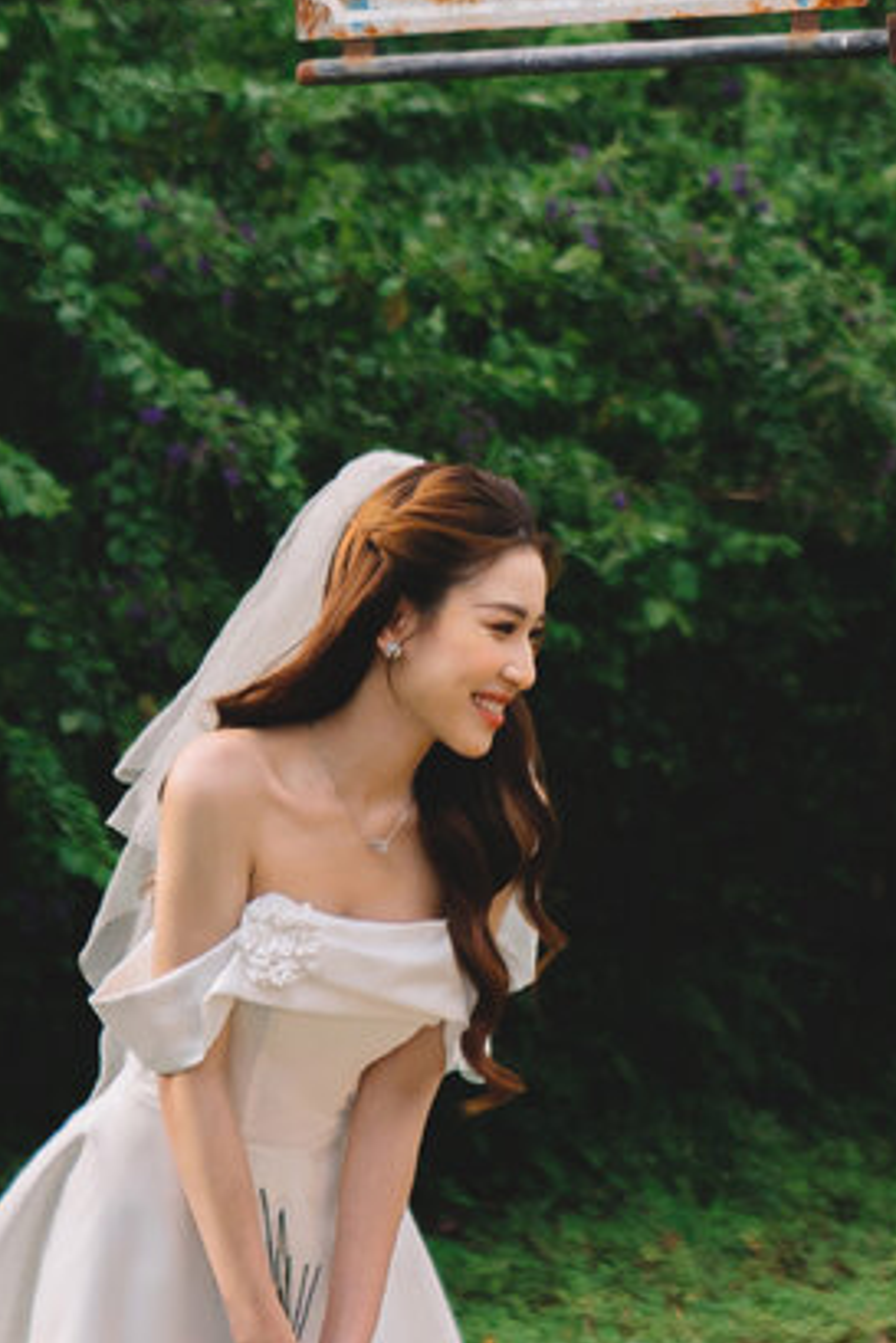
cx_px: 930
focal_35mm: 274
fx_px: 10220
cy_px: 112
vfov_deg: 7.5
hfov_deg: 5.0
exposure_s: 1/500
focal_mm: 70
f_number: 3.2
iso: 200
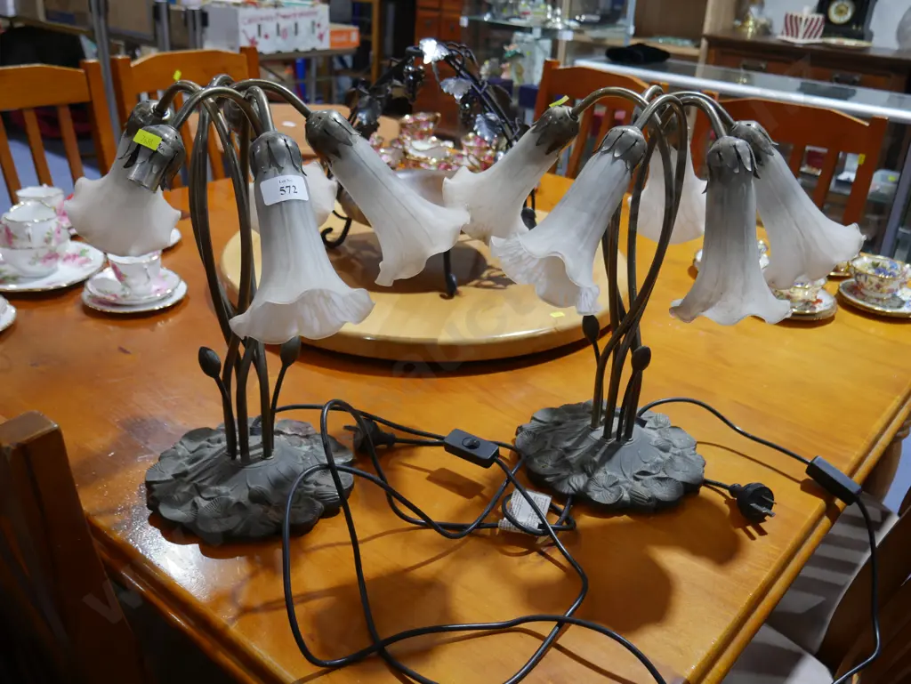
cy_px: 342
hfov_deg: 56.8
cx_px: 456
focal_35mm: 32
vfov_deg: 44.2
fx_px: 843
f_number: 3.6
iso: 320
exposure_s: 1/60
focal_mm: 16
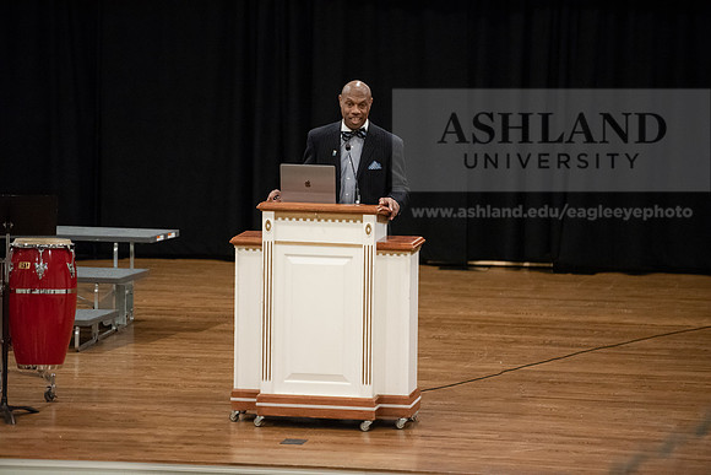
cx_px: 356
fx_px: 3951
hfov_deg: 10.3
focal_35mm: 200
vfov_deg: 6.9
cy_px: 238
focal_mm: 200
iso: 10000
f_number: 2.8
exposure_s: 1/200
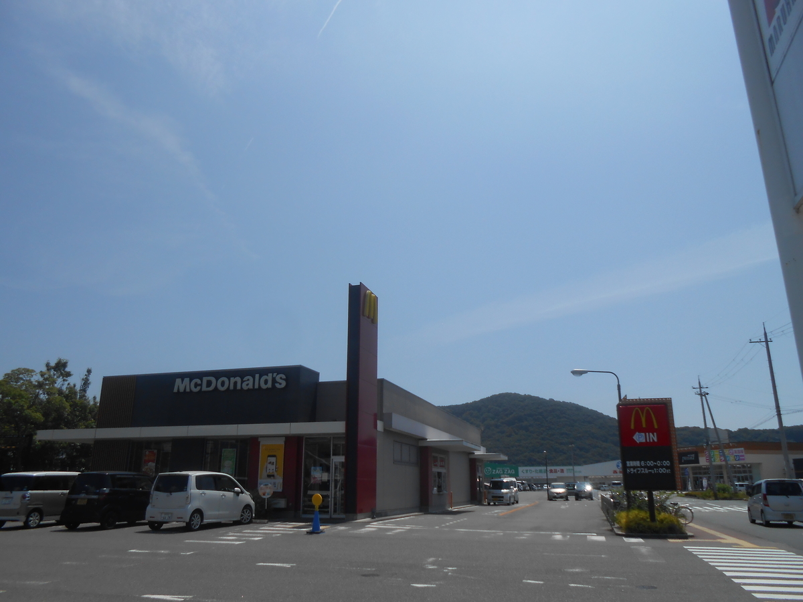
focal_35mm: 26
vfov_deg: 53.1
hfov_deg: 67.3
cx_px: 402
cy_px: 301
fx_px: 603
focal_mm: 4.6
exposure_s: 1/250
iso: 80
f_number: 11.5
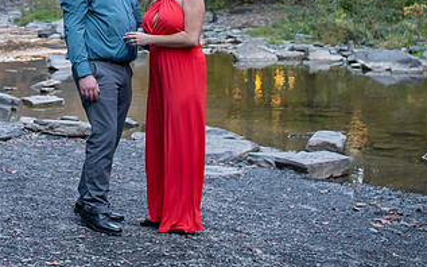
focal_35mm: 88
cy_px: -90
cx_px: 91
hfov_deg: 23.2
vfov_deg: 14.2
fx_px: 1024
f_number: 2.8
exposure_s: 1/320
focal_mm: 24
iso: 640
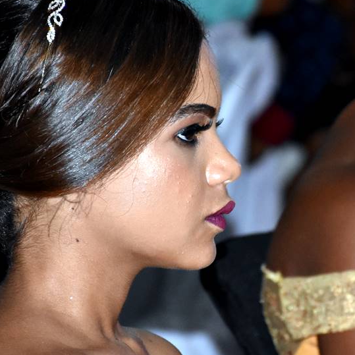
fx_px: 4606
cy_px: 211
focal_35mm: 397
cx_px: 257
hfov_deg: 4.4
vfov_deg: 4.4
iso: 2500
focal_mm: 140
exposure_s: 1/100
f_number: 5.6
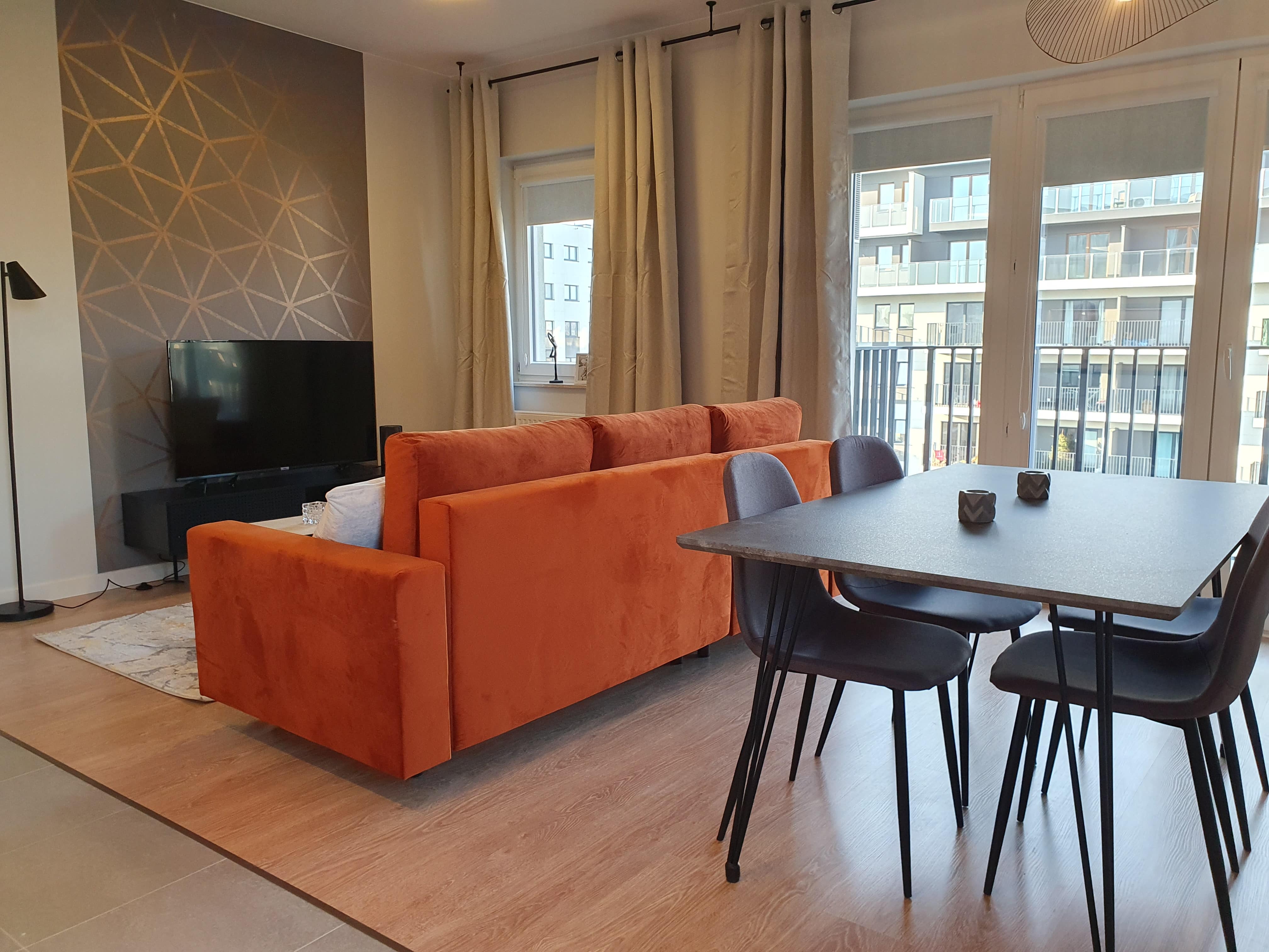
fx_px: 953
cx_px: 634
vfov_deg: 53.1
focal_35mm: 26
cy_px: 476
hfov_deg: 67.3
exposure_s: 1/100
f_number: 2.4
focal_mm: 4.32
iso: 160
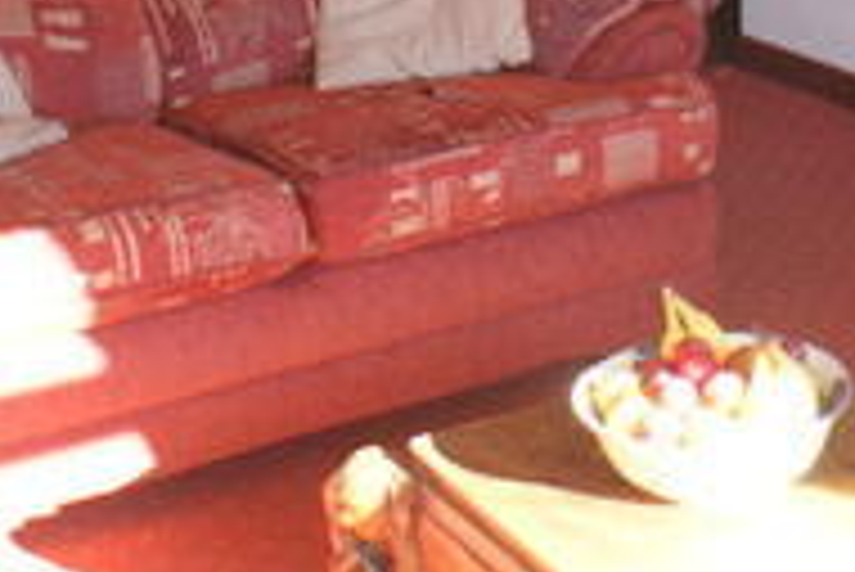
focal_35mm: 91
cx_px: 932
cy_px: -223
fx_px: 2163
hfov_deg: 21.3
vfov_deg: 14.3
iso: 400
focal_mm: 18
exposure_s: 1/60
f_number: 5.6
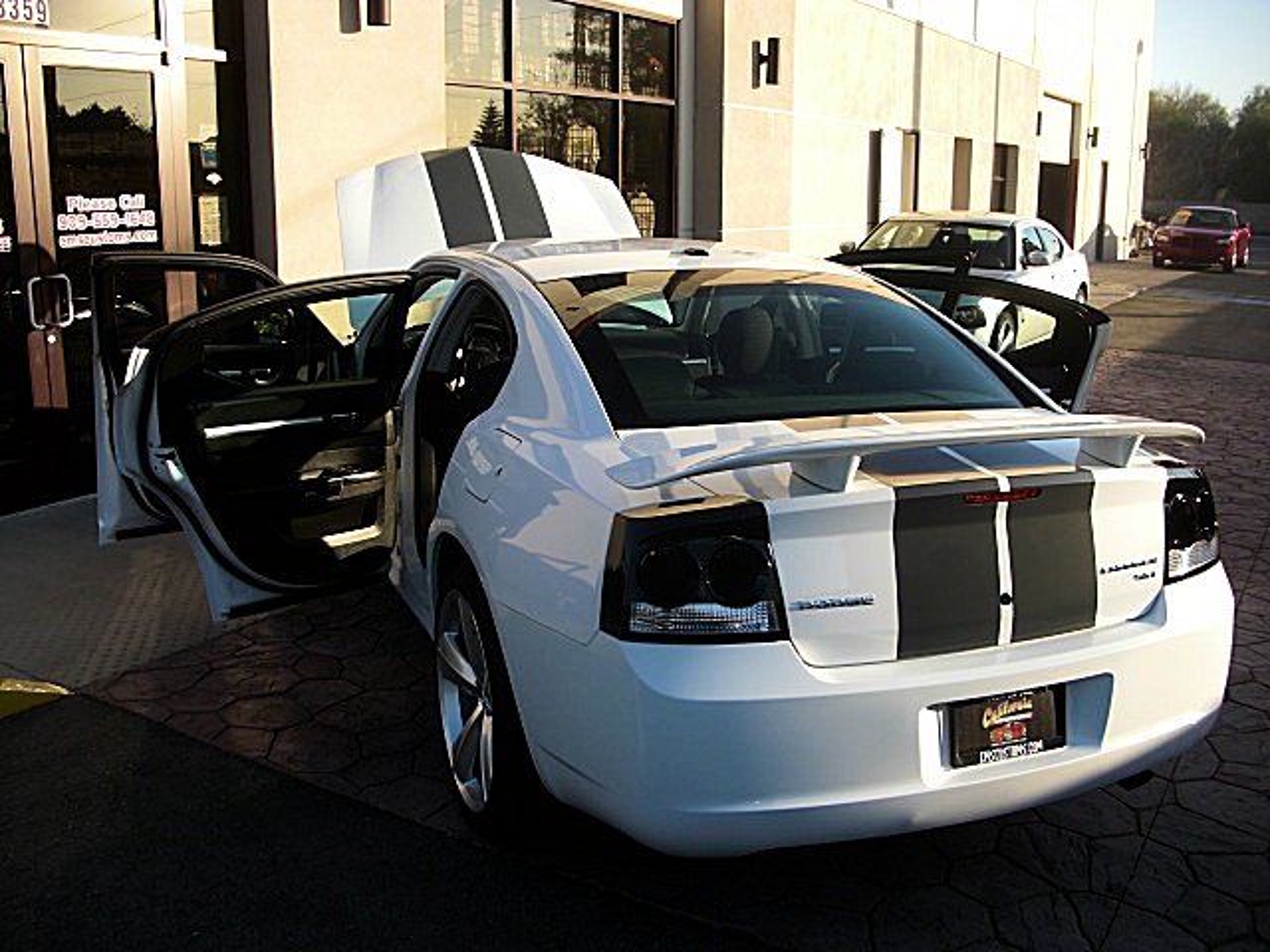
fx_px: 1321
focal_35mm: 36
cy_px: 476
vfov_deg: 39.7
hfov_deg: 51.4
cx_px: 635
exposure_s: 1/400
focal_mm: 6.3
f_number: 2.8
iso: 50
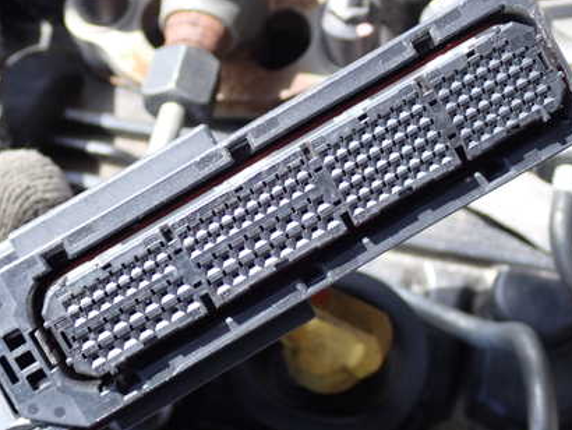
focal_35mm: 79
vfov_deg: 18.7
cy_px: 218
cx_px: 261
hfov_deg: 24.7
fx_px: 1306
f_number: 3.3
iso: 100
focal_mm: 9.65
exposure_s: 1/125
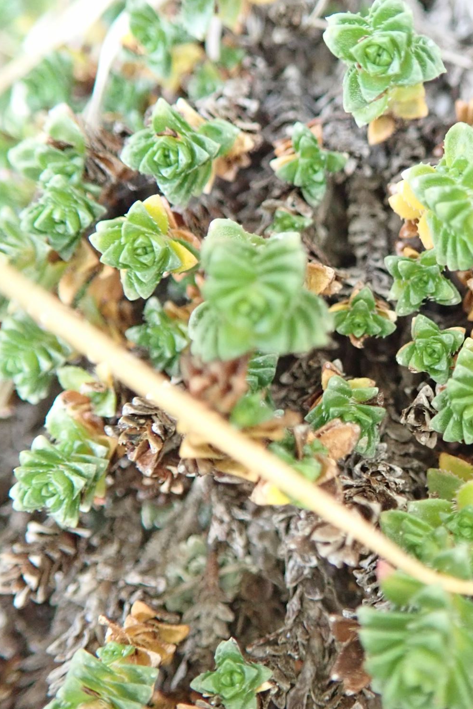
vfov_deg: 46.4
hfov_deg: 30.5
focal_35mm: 42
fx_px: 827
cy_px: 357
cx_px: 426
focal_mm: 5.5
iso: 800
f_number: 2.3
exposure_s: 1/30
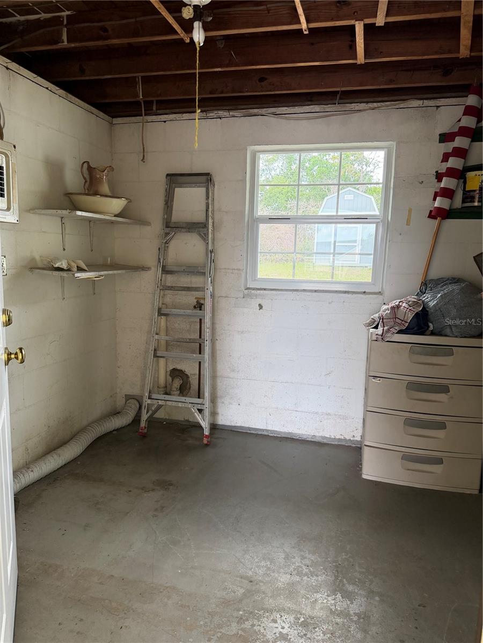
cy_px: 322
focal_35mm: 24
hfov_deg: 56.8
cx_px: 242
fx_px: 446
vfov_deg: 71.6
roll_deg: -0.9
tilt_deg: -9.5
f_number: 1.78
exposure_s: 1/176
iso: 200
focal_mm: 6.76
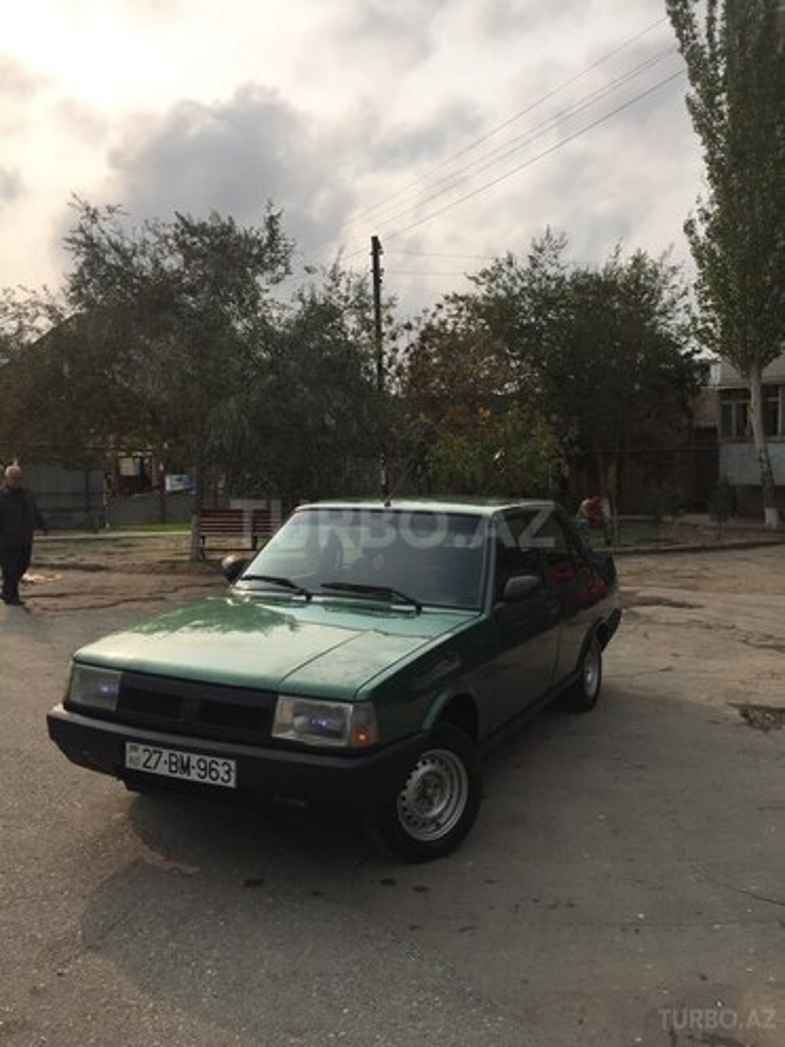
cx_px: 392
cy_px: 524
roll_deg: +0.9
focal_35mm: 29
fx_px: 877
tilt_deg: -3.0
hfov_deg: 48.2
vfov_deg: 61.7
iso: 32
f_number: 2.2
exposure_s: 1/2825
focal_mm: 4.15
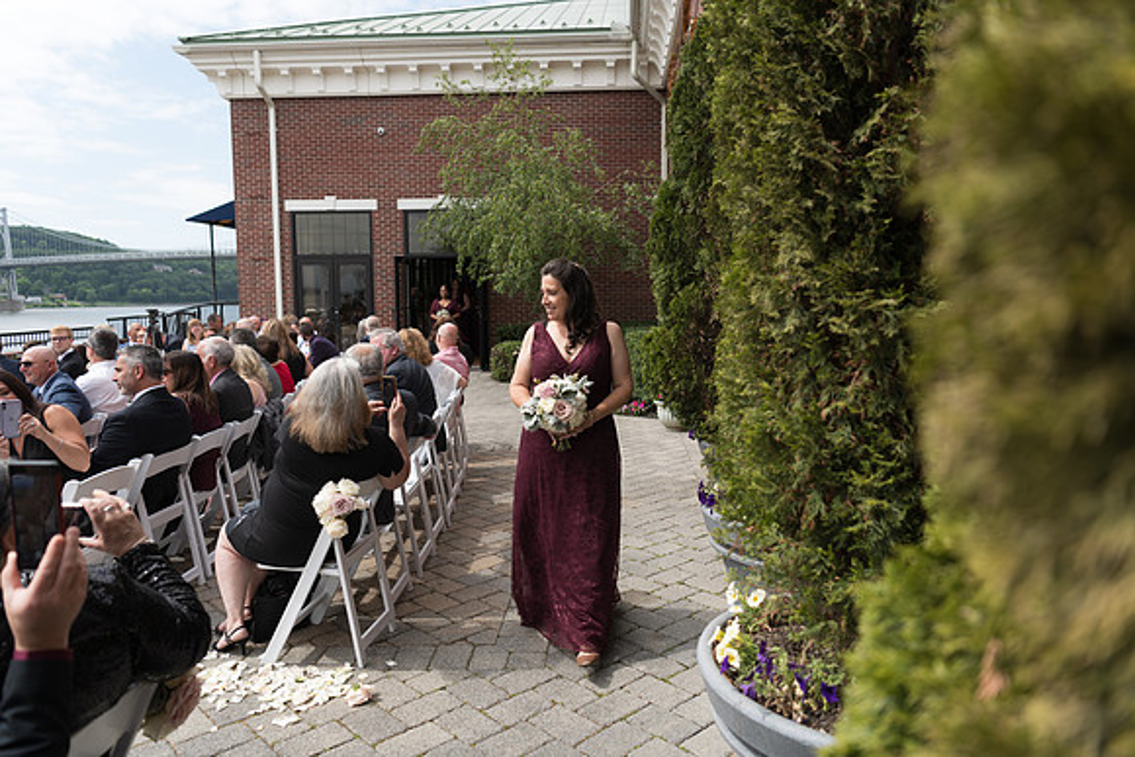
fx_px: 851
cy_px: 378
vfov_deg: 48.0
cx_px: 568
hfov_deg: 67.4
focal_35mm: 27
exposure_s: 1/800
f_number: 2.8
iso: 64
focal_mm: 27
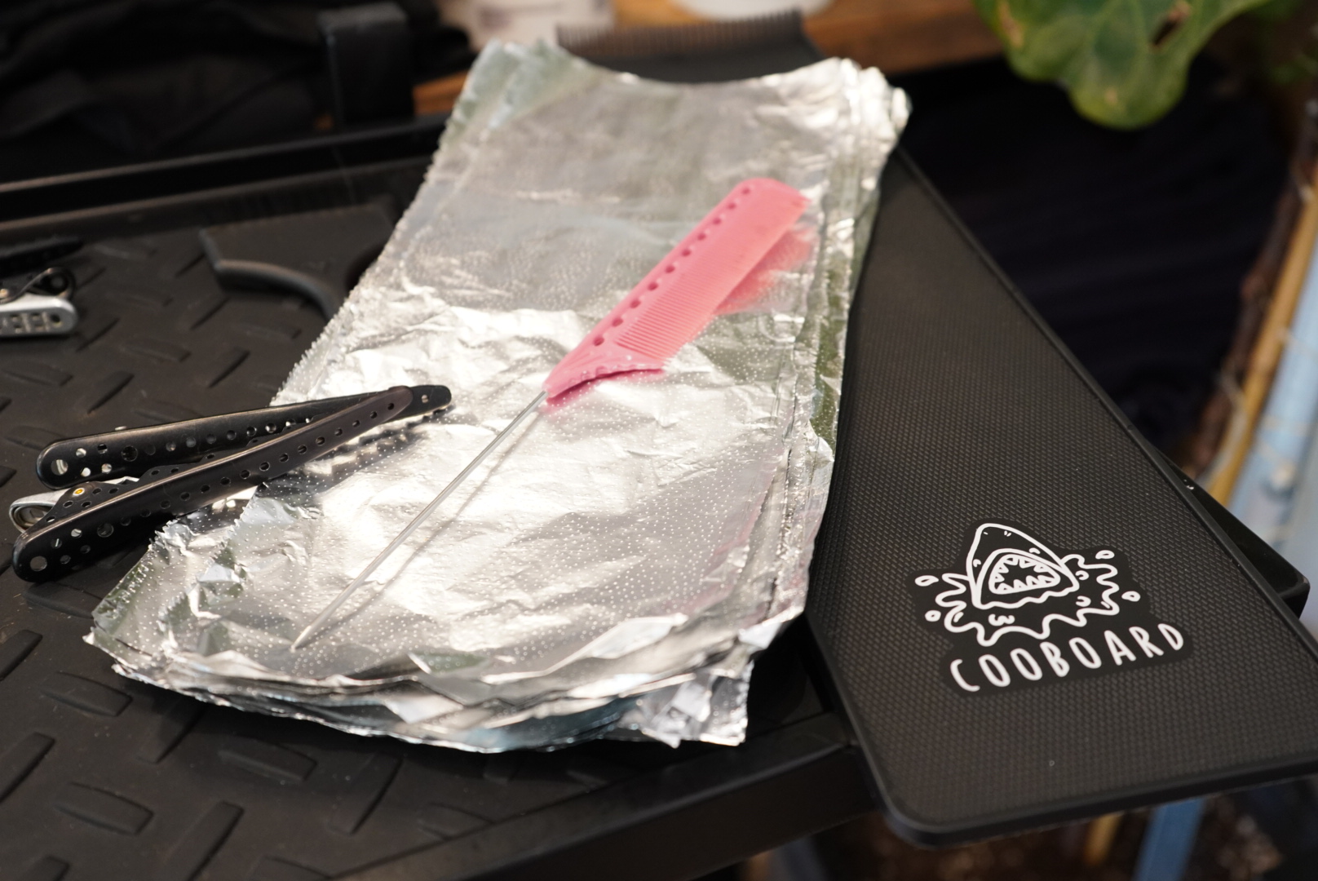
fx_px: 1319
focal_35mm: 36
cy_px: 440
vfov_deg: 36.9
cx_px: 659
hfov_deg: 53.1
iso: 1000
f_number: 3.5
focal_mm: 24
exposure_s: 1/60
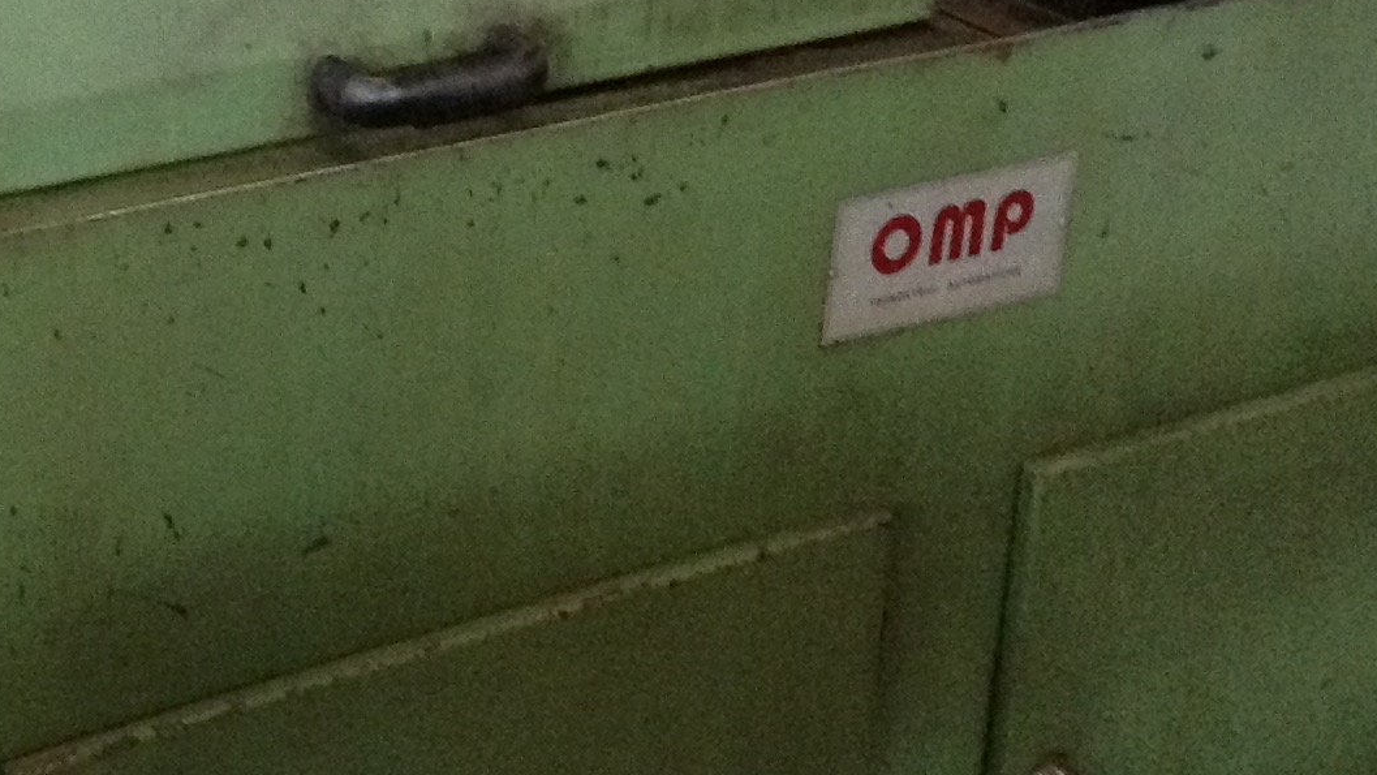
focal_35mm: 88
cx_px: 160
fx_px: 3214
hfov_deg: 23.6
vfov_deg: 13.6
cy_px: 14
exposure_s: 1/24
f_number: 2.4
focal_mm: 3.3
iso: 250
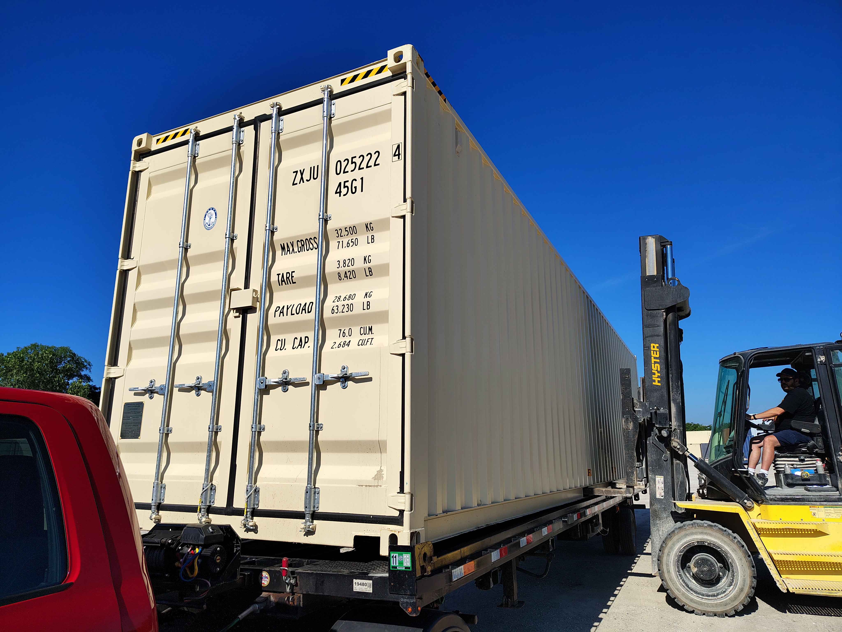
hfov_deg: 71.6
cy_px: 316
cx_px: 421
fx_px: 584
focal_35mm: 24
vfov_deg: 56.8
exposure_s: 1/3399
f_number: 1.8
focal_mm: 5.56
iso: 100
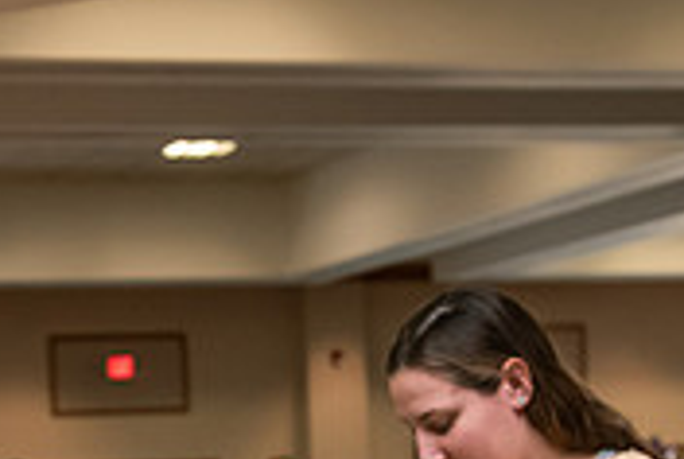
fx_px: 2379
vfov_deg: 10.7
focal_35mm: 125
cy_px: 636
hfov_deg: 16.0
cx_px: -23
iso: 1600
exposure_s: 1/160
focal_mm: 38
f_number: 3.5
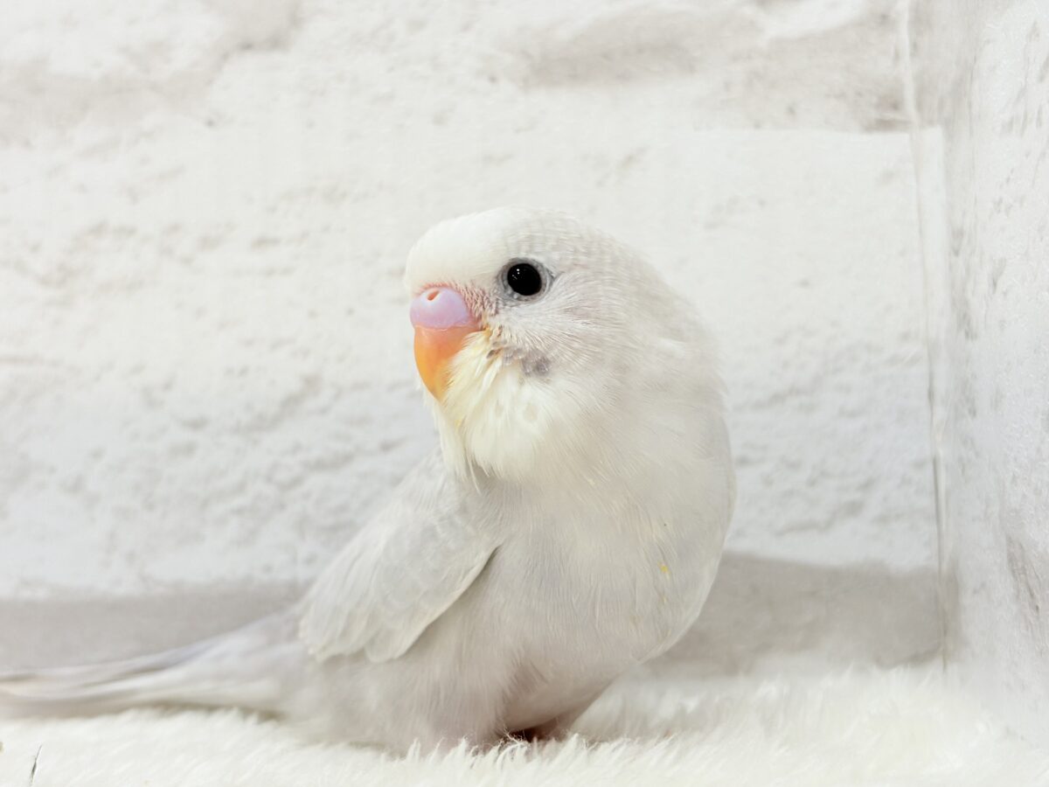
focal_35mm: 52
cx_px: 524
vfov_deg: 28.0
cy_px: 394
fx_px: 1576
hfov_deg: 36.8
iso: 40
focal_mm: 5.96
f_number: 1.6
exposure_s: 1/50
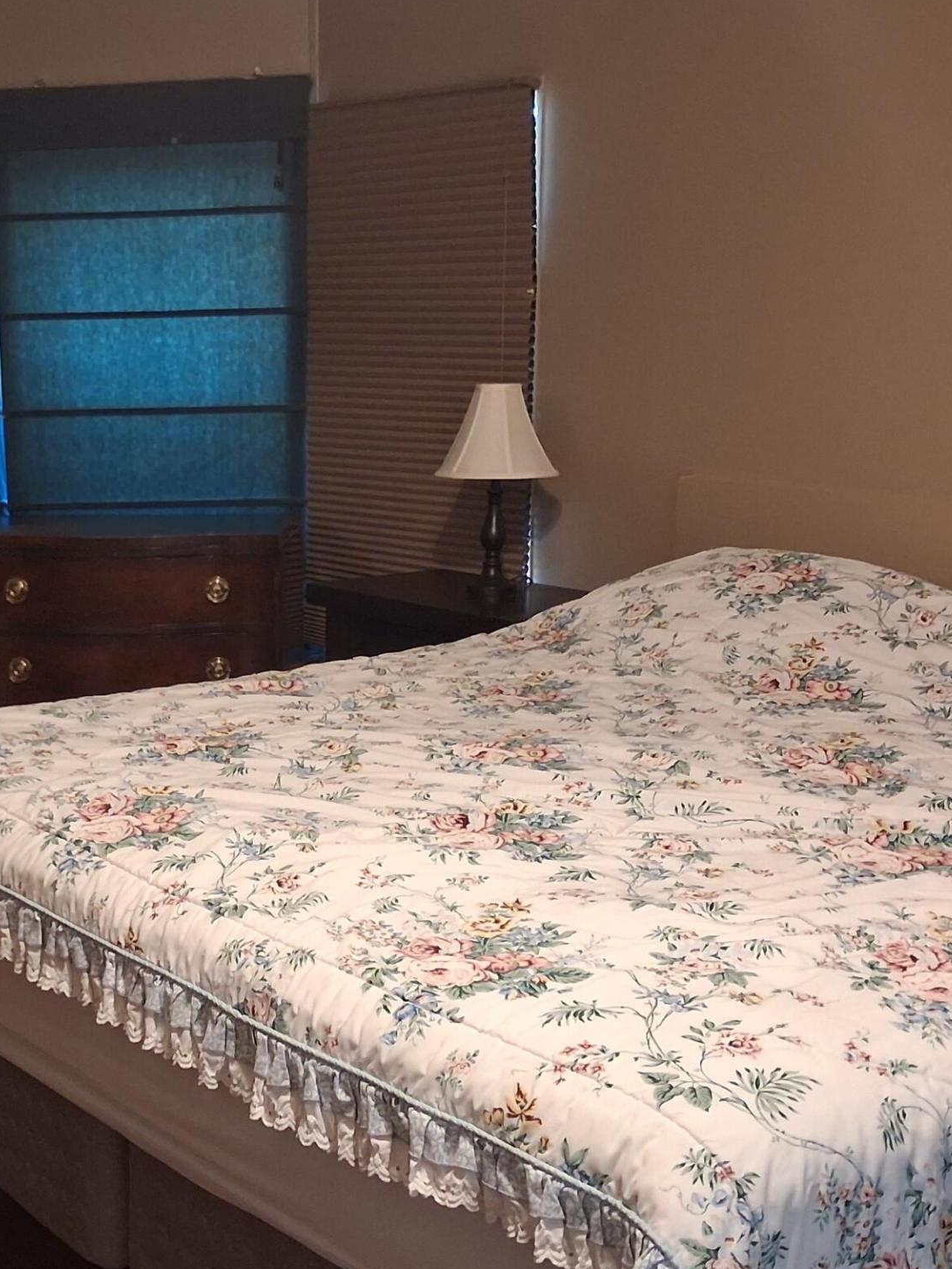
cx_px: 295
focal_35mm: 52
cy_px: 716
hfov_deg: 27.8
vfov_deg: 36.8
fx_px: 1906
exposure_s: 1/40
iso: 500
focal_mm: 4
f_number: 1.8
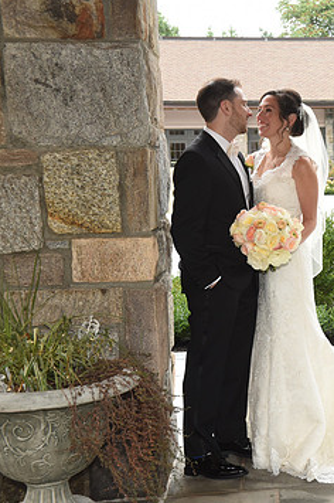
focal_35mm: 72
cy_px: 256
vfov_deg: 28.1
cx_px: 386
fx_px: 1004
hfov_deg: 18.1
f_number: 9
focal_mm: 44
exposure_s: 1/125
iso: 1000
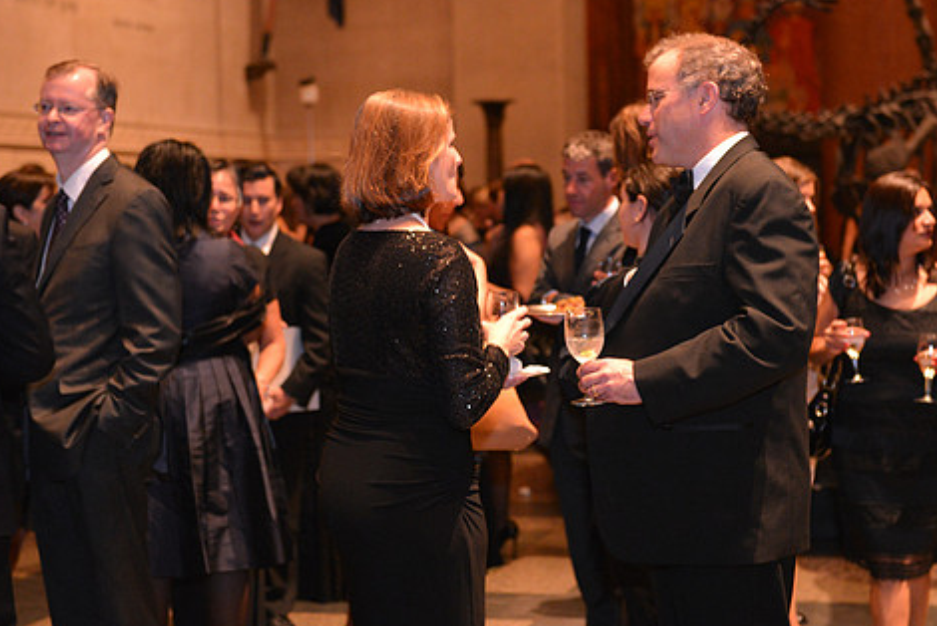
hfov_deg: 27.3
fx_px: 1927
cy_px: 276
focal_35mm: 74
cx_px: 486
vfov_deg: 18.4
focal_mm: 60
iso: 3600
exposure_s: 1/60
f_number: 3.2
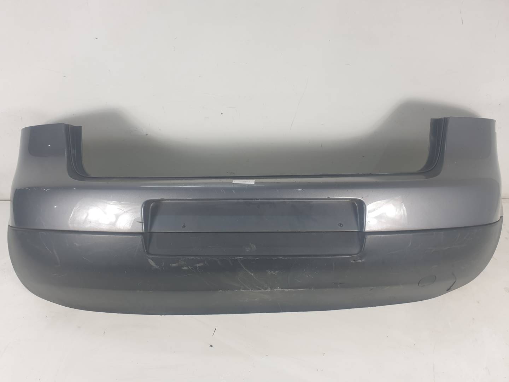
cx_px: 254
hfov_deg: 67.3
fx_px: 382
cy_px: 191
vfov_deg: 53.1
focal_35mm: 26
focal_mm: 4.3
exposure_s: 1/100
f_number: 2.4
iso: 80
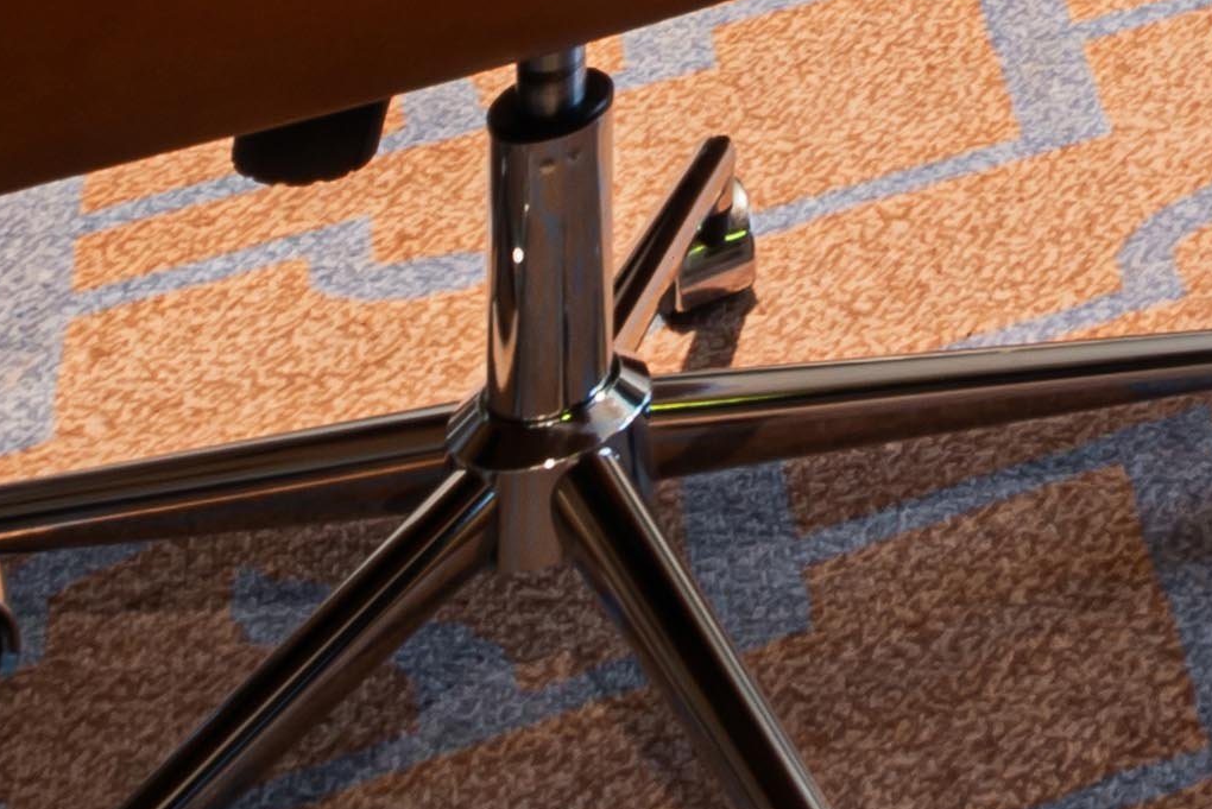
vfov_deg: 9.6
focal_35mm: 101
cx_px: 2270
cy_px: -1815
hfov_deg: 16.4
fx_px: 3402
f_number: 10
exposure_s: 1.6
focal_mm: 14
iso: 100
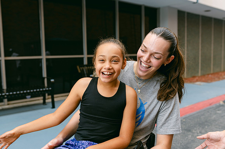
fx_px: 219
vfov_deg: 37.8
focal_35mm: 35
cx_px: 112
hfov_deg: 54.5
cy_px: 74
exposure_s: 1/125
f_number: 4
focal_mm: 35
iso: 250
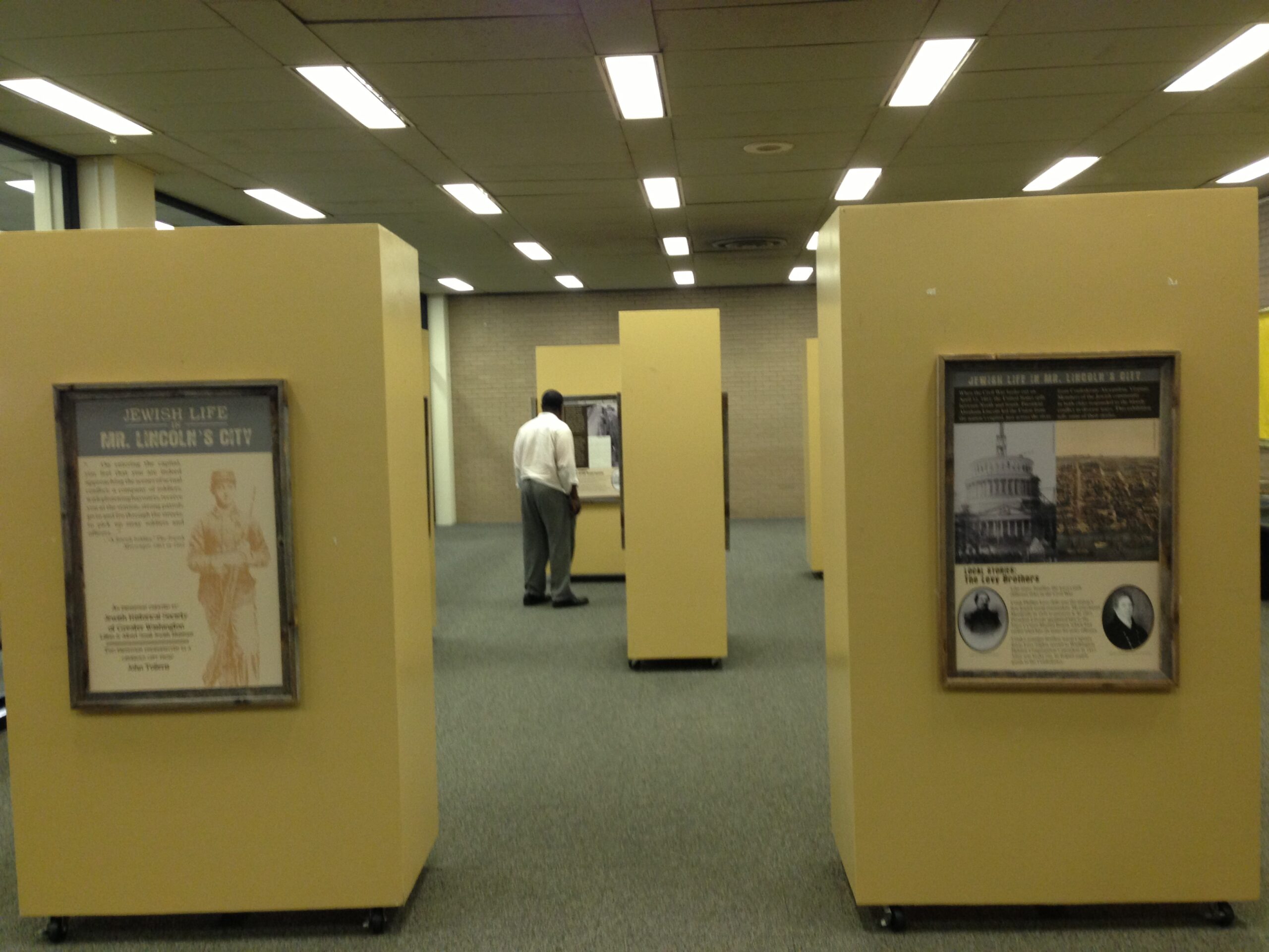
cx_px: 634
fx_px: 1210
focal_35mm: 33
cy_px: 476
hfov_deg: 55.4
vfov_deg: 42.9
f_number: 2.4
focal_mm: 4.13
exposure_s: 1/20
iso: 160
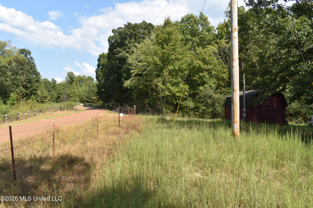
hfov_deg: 67.4
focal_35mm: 27
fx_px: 235
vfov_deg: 47.9
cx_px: 156
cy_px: 104
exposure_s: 1/250
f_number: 8
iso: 160
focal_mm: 18
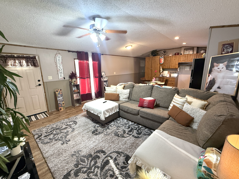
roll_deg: +1.0
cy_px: 89
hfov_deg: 98.2
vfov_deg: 81.7
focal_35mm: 15
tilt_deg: -10.5
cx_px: 118
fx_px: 104
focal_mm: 2.22
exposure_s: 1/60
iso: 320
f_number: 2.2
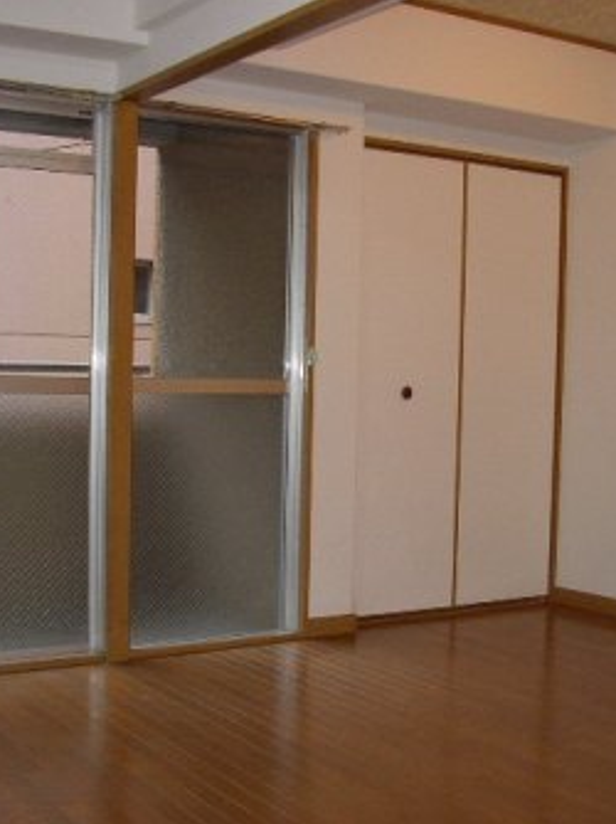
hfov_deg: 28.5
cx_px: 286
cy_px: 412
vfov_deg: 37.5
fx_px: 1212
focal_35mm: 51
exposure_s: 1/30
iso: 108
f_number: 2.9
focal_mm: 5.8
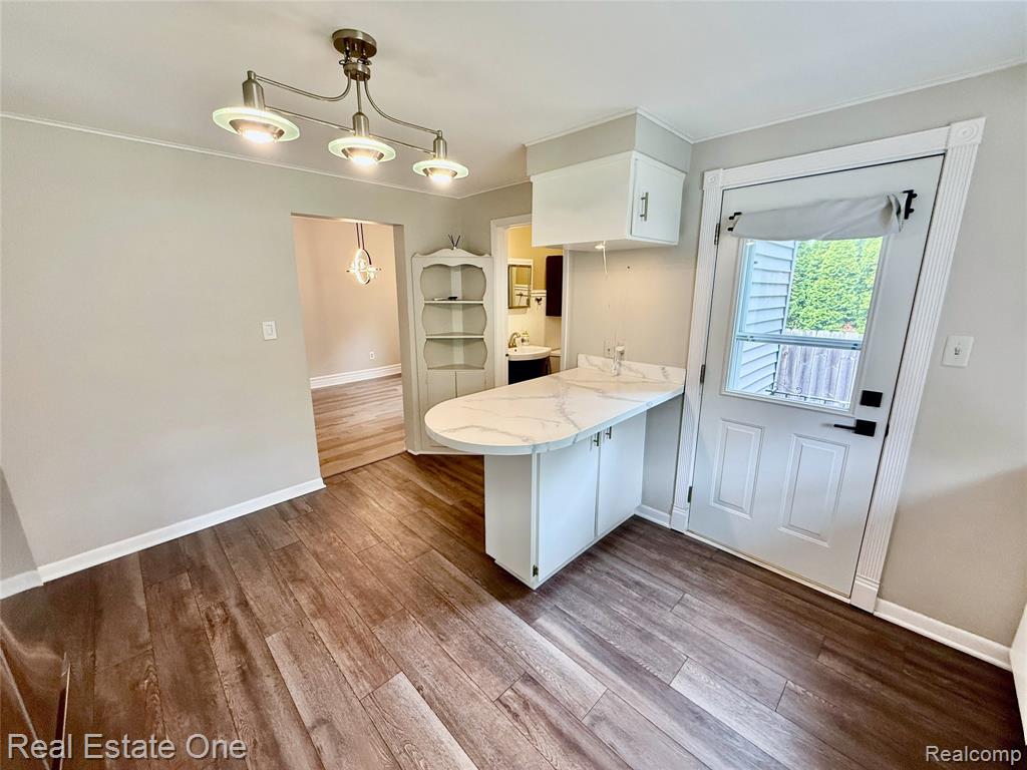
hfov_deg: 102.1
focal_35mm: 14
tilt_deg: -12.8
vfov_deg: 85.7
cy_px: 385
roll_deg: +0.3
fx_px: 415
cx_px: 514
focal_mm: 2.22
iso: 250
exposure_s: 1/120
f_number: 2.2
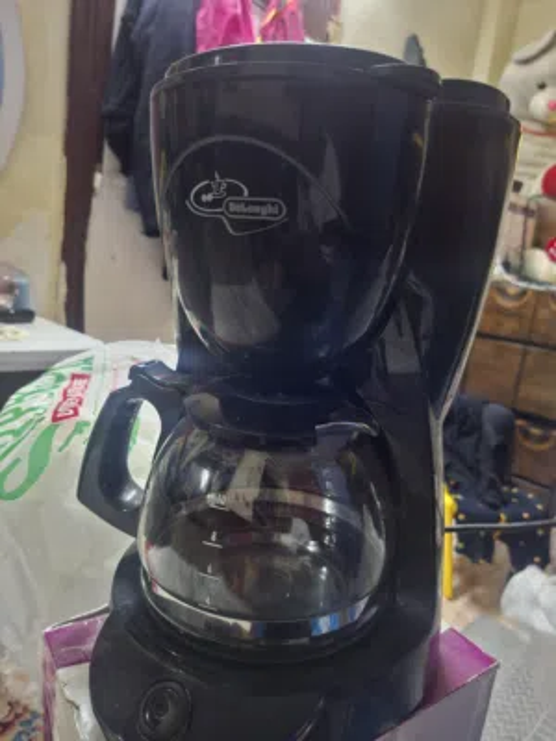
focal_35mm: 23
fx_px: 493
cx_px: 278
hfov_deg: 58.9
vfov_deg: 73.9
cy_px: 370
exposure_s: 1/17
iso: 1250
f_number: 1.8
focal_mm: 5.54
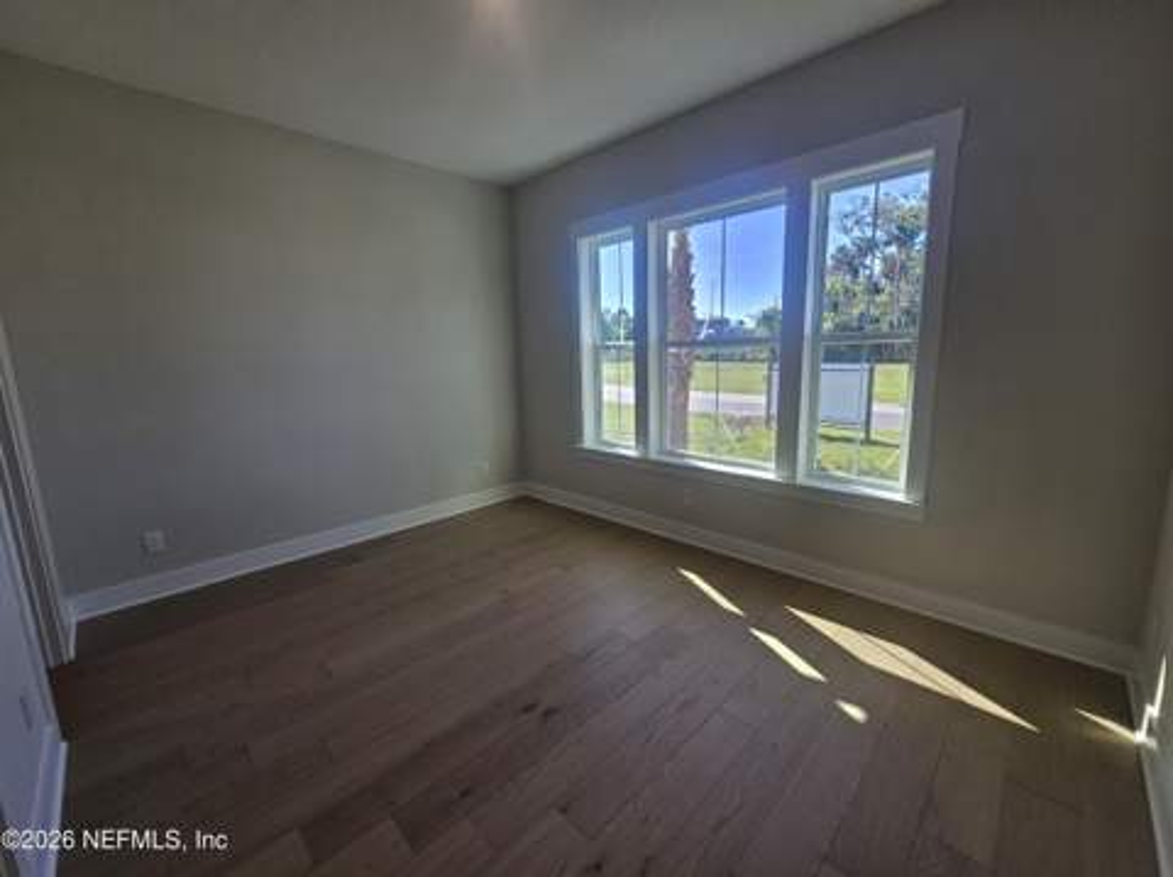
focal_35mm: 13
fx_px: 440
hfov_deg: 106.2
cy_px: 438
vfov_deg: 89.8
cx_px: 586
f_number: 2.2
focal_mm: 2.2
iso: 50
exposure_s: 1/155
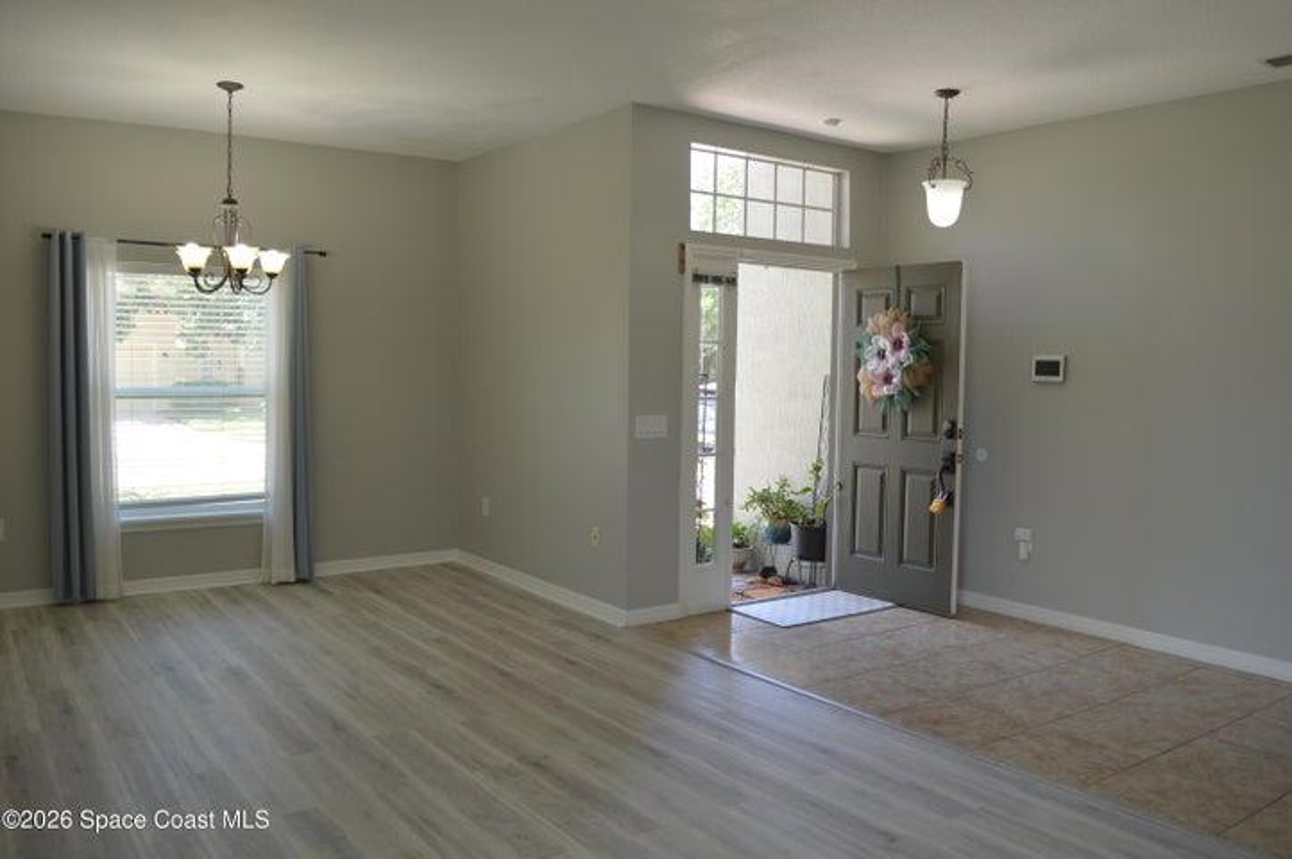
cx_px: 646
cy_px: 430
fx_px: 968
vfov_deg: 47.8
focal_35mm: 27
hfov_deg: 67.4
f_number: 3.5
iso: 100
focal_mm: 18
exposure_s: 1/40
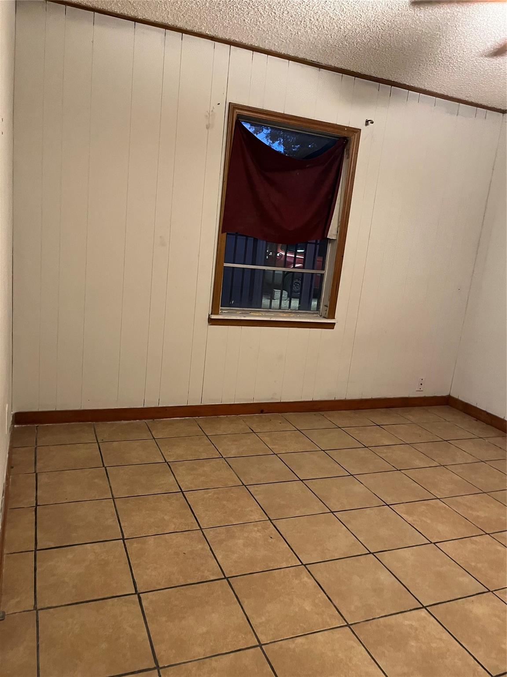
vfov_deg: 67.3
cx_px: 254
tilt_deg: -11.6
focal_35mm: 26
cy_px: 338
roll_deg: -4.2
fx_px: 508
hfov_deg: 53.1
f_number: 1.6
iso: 500
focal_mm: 5.1
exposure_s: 1/40
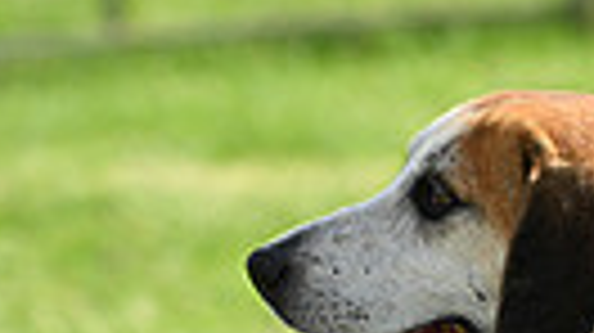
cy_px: 641
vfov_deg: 2.1
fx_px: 8860
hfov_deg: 3.8
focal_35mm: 563
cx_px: 1161
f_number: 4.5
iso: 220
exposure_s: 1/1000
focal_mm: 122
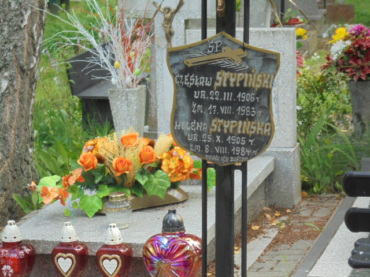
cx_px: 185
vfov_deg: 12.1
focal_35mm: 122
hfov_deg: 16.1
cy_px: 138
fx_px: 1304
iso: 160
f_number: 5.6
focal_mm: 21.8
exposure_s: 1/125
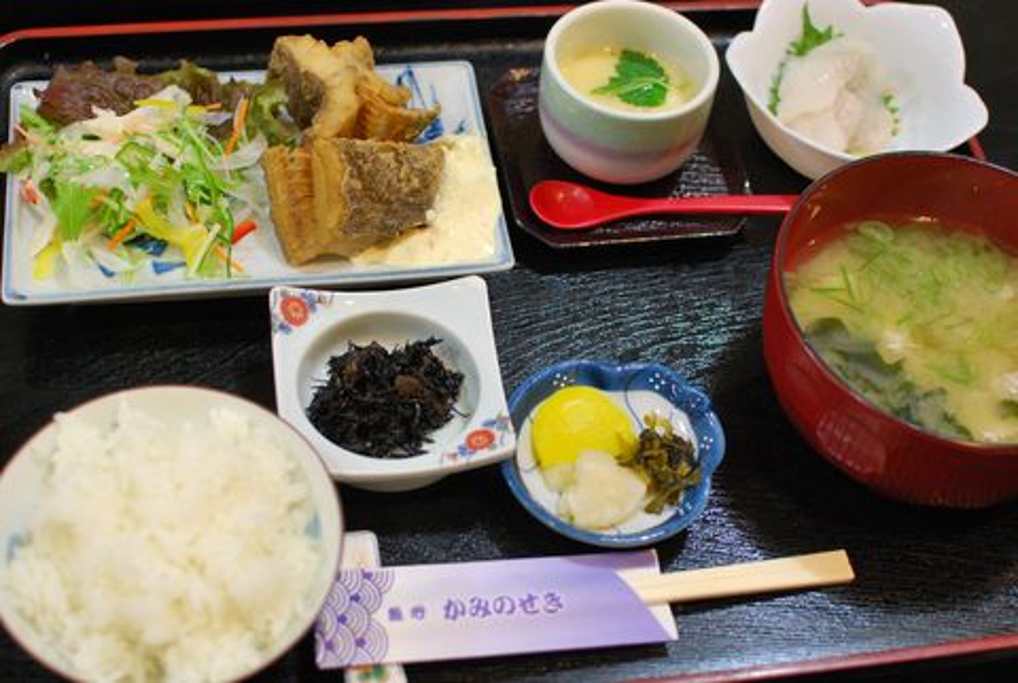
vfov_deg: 25.9
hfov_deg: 37.8
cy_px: 342
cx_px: 509
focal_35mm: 52
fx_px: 1487
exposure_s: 1/30
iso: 450
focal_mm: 35
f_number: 2.8
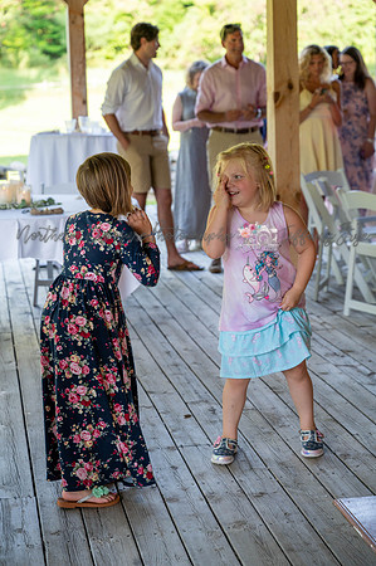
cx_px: 188
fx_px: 1099
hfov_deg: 19.4
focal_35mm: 70
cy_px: 283
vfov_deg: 28.9
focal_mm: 70
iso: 360
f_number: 4
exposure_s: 1/250
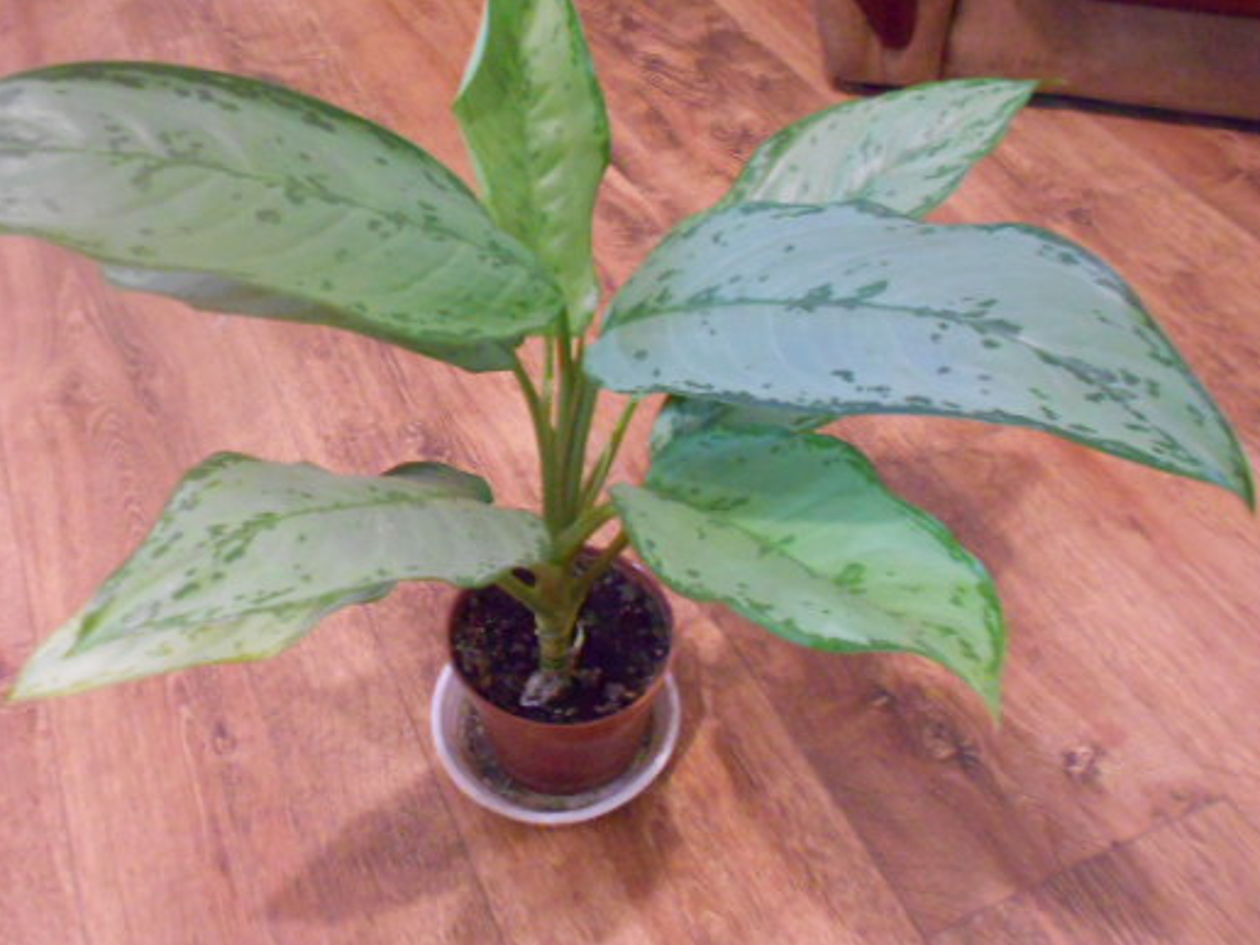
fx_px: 1310
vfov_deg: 39.6
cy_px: 422
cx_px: 554
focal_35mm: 36
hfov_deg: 51.2
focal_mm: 5.3
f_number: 3.4
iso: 800
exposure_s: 1/8
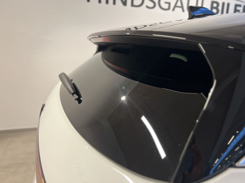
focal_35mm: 26
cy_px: 92
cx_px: 122
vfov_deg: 53.1
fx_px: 184
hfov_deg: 67.3
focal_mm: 5.7
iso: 80
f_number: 1.5
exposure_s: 1/50
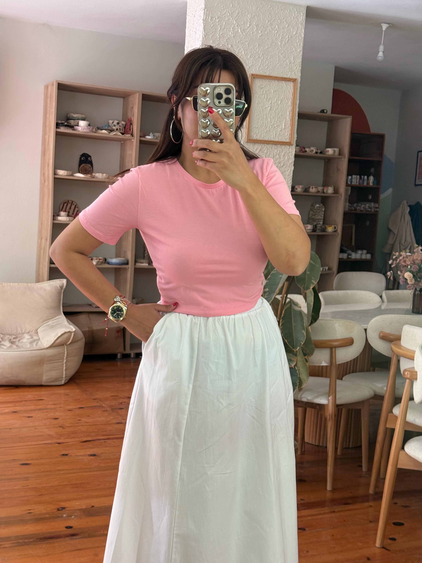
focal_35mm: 48
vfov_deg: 39.7
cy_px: 282
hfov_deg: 30.3
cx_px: 211
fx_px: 780
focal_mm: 6.76
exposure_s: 1/100
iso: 100
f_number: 1.78
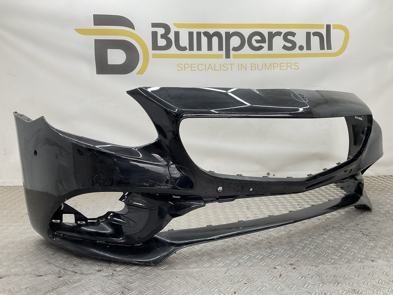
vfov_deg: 48.2
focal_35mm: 29
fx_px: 329
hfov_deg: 61.7
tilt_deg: -7.7
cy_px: 148
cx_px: 196
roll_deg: -0.3
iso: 20
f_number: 1.8
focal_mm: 3
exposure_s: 1/100
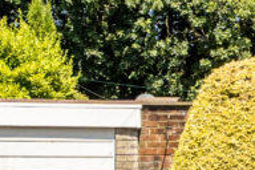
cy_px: 99
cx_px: 482
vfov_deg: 8.6
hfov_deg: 11.7
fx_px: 1133
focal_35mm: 160
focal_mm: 20
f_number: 8
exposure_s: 1/1250
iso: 400
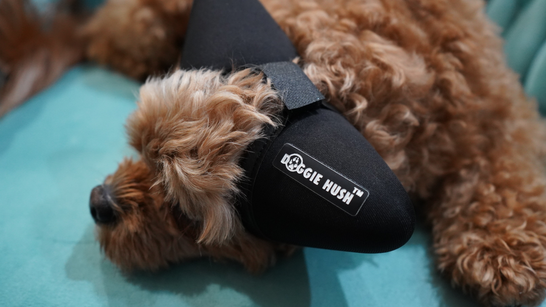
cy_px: 138
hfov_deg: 51.6
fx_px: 565
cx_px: 273
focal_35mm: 39
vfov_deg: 30.4
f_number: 4
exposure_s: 1/60
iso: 5000
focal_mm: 37
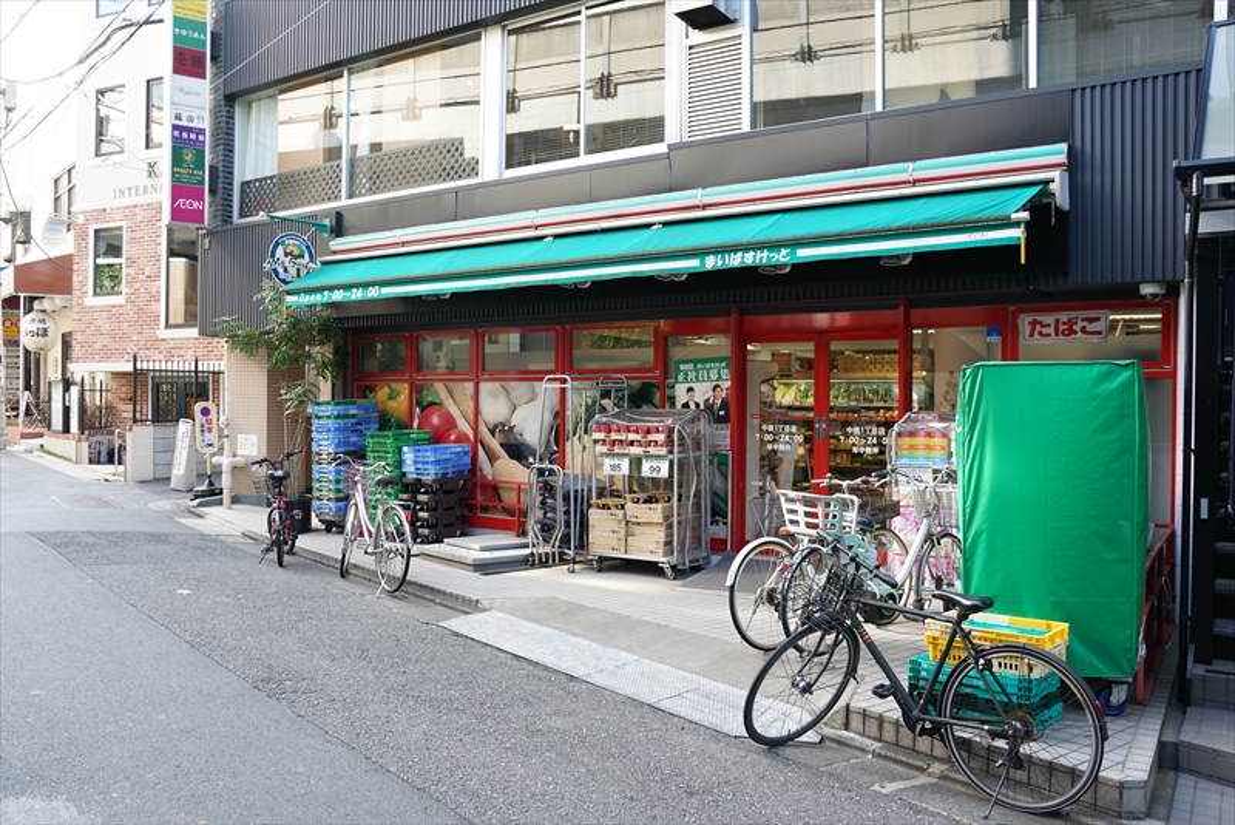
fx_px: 1029
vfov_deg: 43.6
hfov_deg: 61.9
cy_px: 412
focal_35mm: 30
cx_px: 618
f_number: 4.5
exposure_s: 1/60
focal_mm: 20
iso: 125
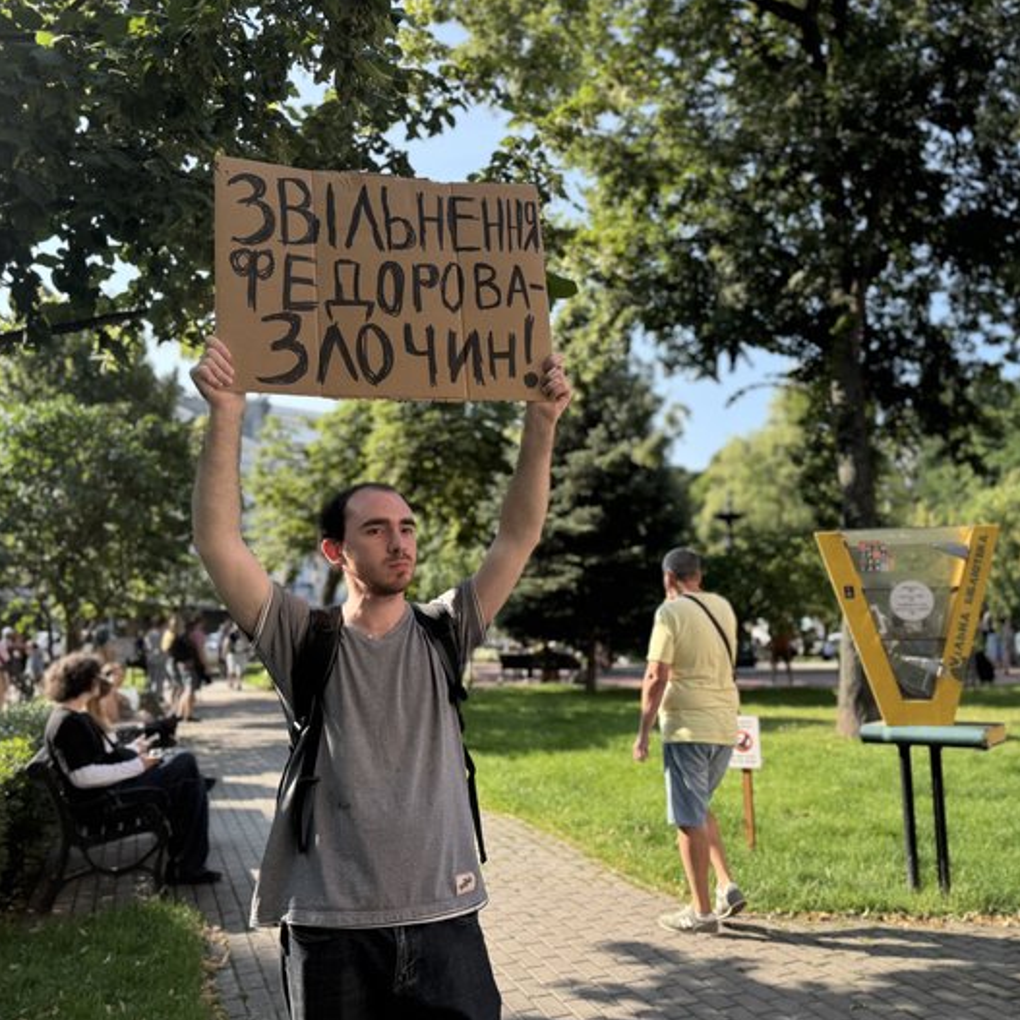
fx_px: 967
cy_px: 505
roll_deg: +0.4
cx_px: 555
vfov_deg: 55.6
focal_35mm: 29
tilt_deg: +8.1
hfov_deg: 55.5
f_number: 1.78
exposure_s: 1/1678
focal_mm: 6.76
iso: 80
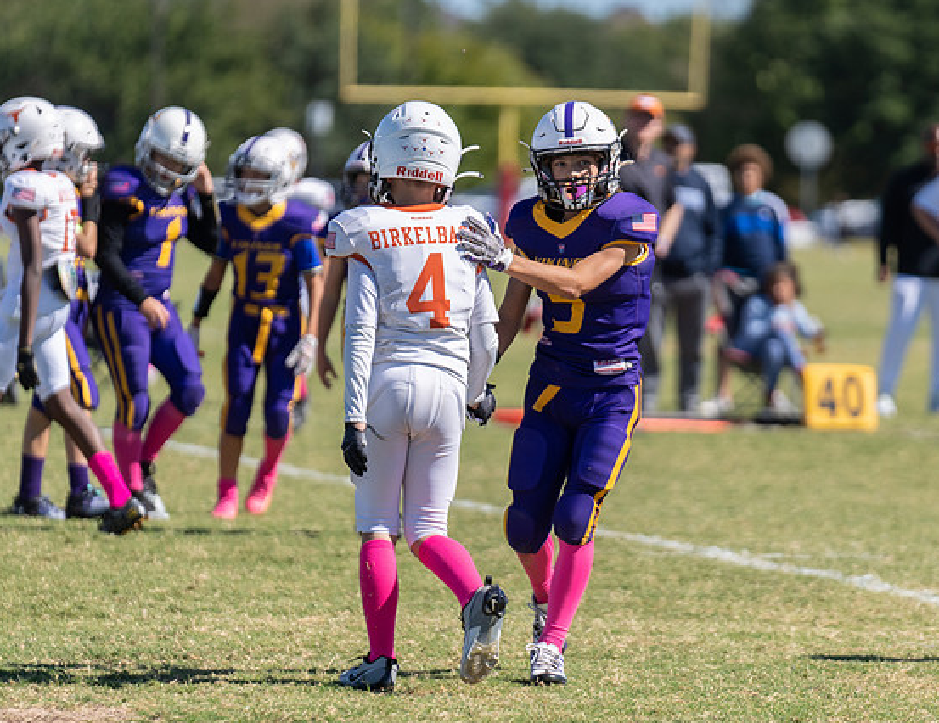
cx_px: 579
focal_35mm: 346
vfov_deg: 4.4
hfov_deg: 5.7
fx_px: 9478
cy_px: 355
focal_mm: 200
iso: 100
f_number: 2.8
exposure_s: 1/2000
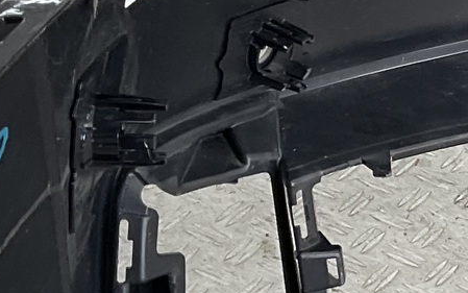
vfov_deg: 9.5
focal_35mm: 138
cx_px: 752
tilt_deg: -35.7
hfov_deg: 14.0
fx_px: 1761
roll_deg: -14.6
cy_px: 176
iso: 16
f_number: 1.8
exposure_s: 1/100
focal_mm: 3
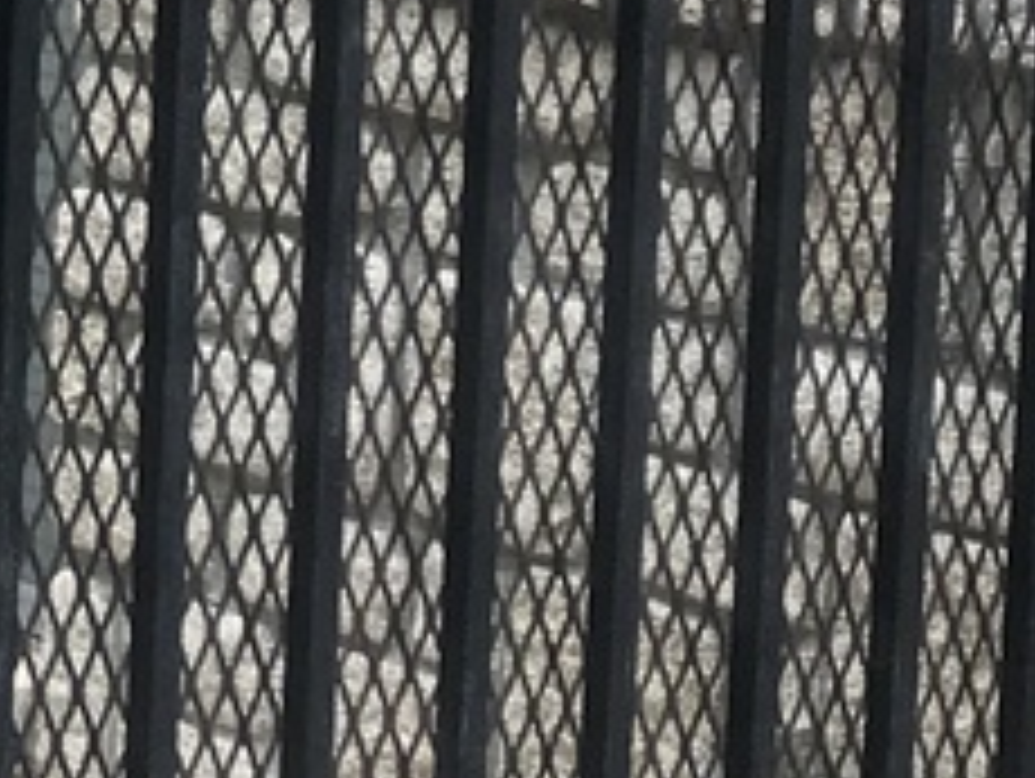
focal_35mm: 175
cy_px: -234
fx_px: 5238
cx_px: -1224
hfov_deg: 10.2
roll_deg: -3.3
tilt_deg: -1.0
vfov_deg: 8.4
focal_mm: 3.99
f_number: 1.8
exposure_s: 1/424
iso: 20
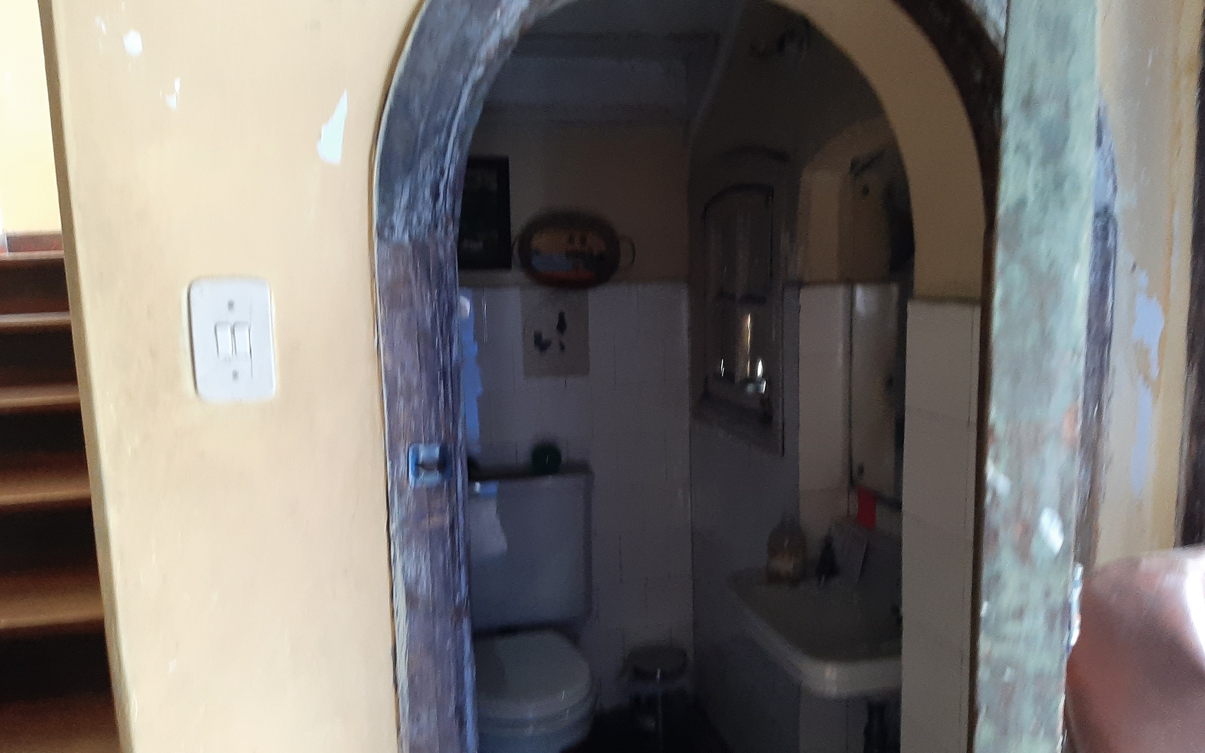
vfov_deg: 44.5
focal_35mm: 28
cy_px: 398
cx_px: 609
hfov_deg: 66.5
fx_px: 919
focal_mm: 3.93
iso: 160
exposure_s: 1/24
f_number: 1.7
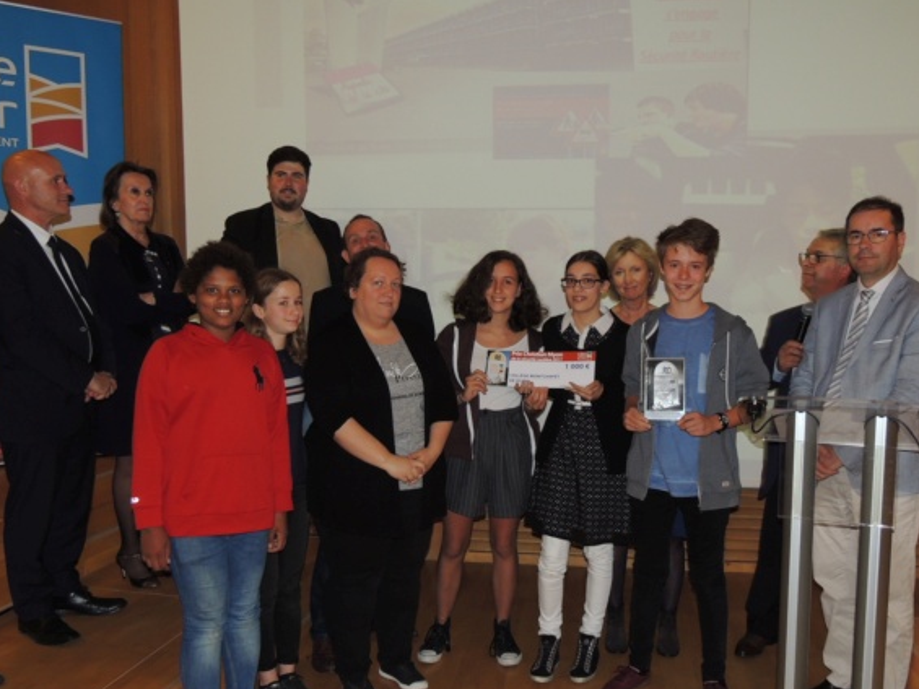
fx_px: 903
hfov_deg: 53.9
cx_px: 481
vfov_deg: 41.8
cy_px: 370
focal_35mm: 34
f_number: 3.1
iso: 200
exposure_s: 1/30
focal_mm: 5.3
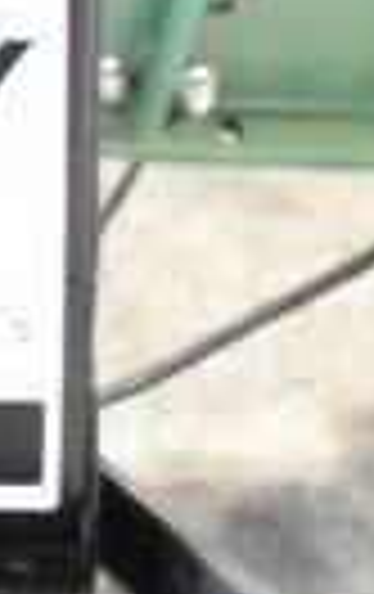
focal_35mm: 155
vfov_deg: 13.4
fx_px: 2517
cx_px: -798
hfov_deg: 7.4
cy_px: 70
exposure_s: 1/125
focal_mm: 22
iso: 6400
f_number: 5.6
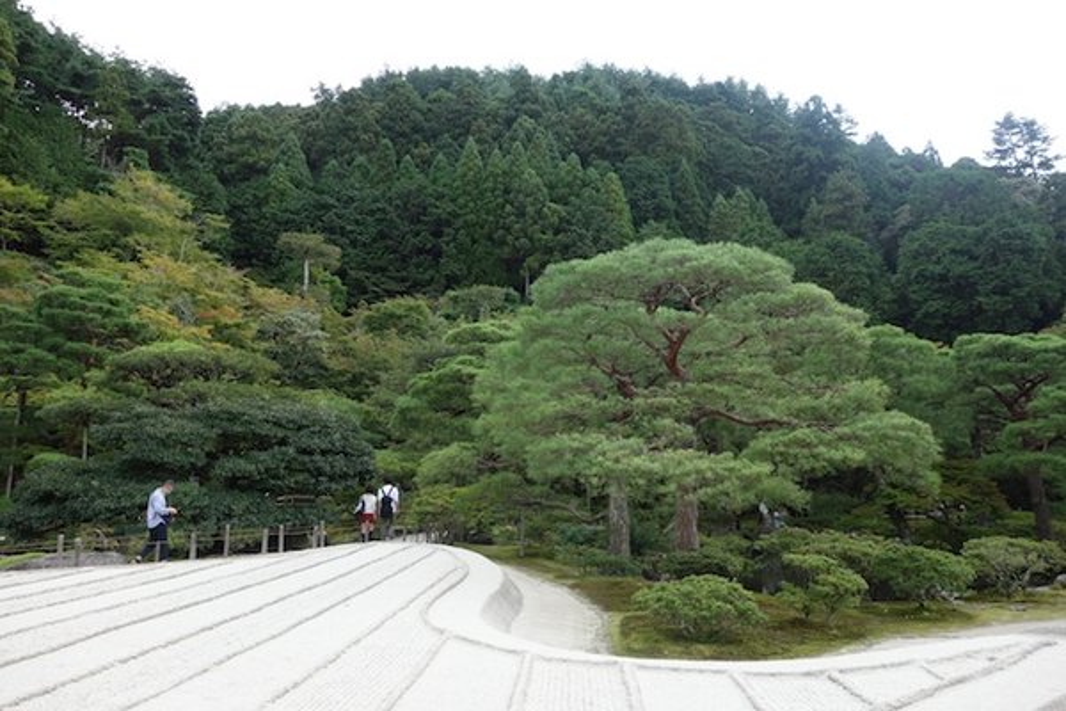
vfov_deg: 46.4
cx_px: 533
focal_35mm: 28
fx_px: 829
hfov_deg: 65.5
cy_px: 356
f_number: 5
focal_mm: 10.4
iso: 160
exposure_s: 1/125
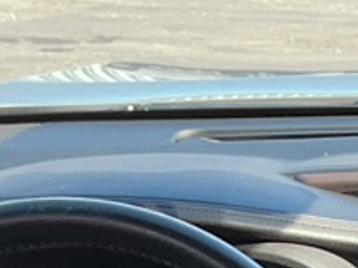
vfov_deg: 9.5
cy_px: 537
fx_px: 1510
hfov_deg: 12.4
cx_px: 643
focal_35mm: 146
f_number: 1.8
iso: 25
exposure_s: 1/120
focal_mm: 3
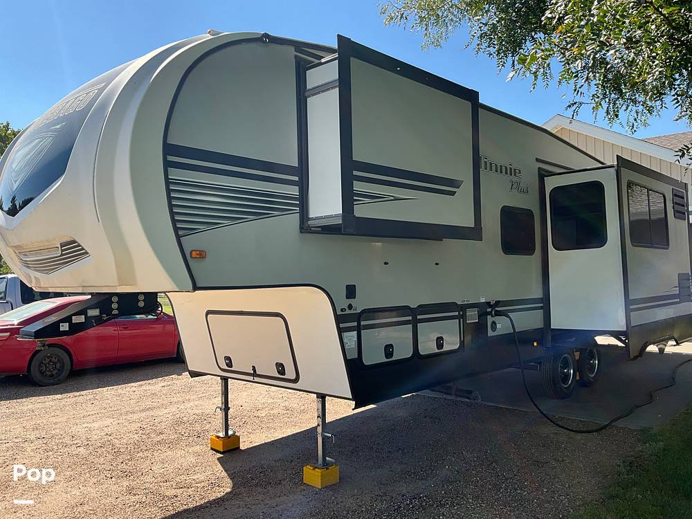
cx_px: 346
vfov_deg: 48.2
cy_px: 260
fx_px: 580
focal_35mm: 29
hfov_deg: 61.7
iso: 25
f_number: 1.8
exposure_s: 1/1098
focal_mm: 3
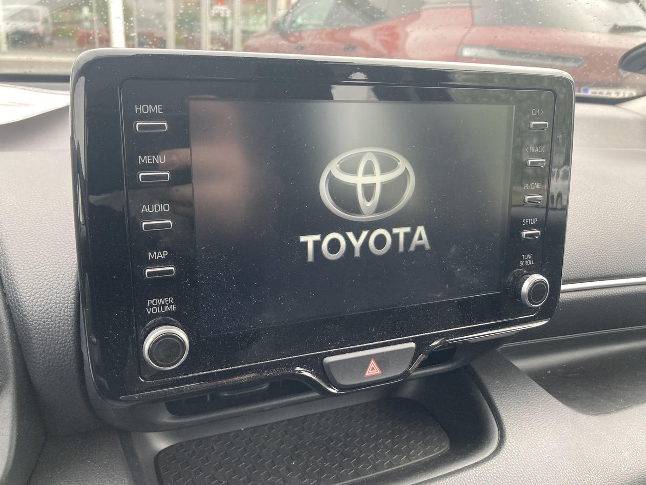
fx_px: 541
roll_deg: -4.2
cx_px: 313
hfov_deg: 61.6
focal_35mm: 29
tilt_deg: -18.9
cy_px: 240
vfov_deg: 48.2
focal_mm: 3.99
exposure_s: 1/121
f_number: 1.8
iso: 64
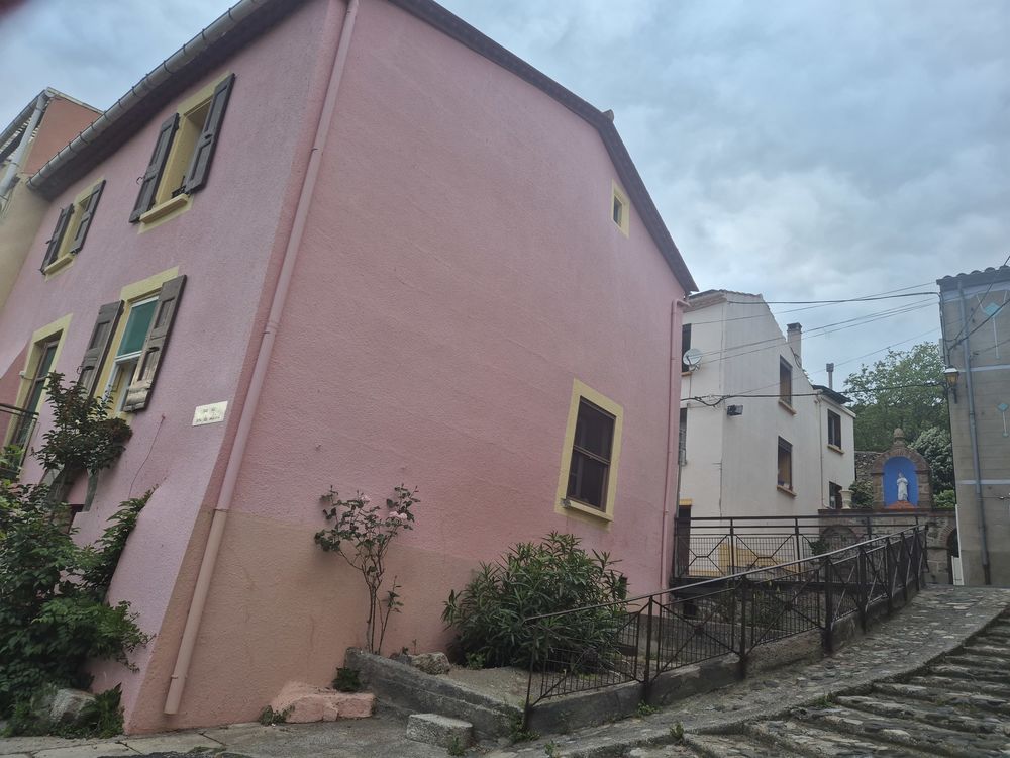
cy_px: 379
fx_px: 671
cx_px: 505
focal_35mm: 23
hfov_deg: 73.9
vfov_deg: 58.9
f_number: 1.8
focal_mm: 5.4
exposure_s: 1/180
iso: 160
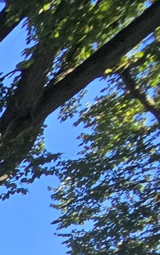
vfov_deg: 16.3
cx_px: -539
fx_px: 565
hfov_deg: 7.4
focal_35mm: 81
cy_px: 562
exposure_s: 1/551
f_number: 2.2
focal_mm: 2.2
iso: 50
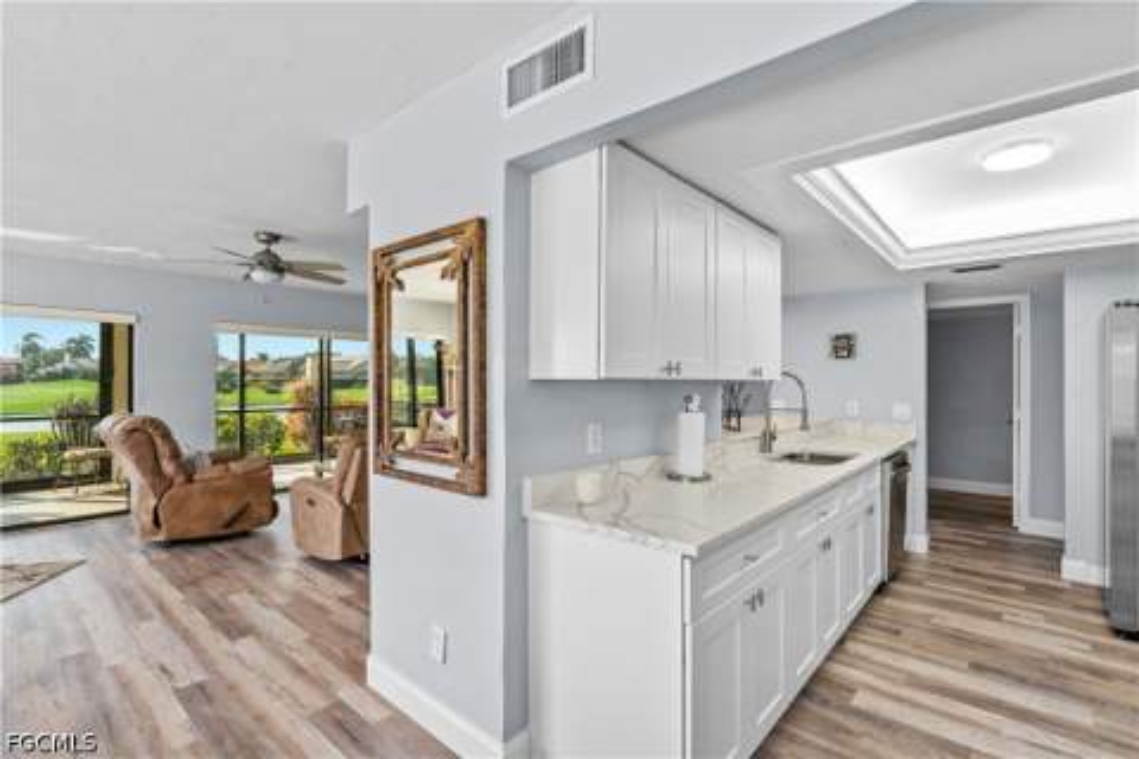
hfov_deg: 96.7
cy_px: 380
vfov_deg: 73.7
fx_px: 506
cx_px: 570
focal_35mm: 16
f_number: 8
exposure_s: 1/100
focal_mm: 16
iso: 400
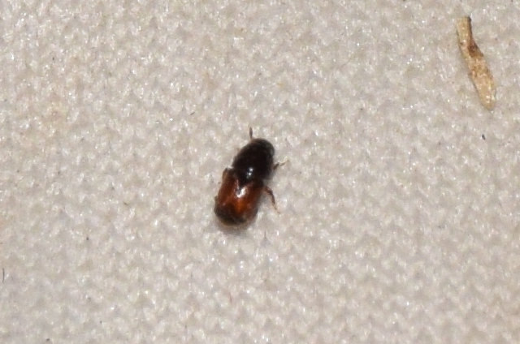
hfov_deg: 9.8
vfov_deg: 6.5
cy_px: 172
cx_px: 260
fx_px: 3027
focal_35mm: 210
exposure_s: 1/200
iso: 500
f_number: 14
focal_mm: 140
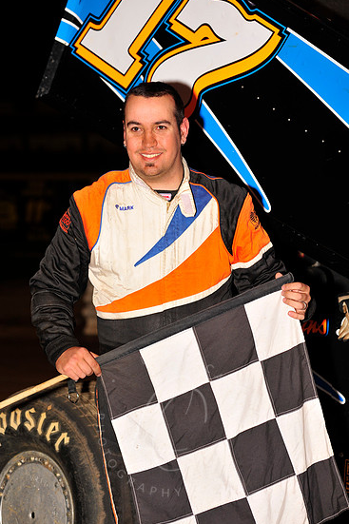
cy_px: 270
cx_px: 168
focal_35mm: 142
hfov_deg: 9.7
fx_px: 2066
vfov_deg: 14.5
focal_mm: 135
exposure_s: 1/250
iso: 500
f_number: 5.6
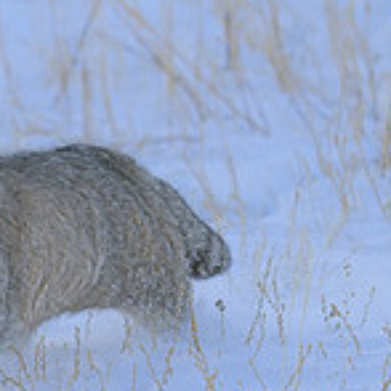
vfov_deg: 2.1
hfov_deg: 2.1
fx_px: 10428
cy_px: 135
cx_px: -164
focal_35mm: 816
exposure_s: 1/2500
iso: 800
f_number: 5
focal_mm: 190
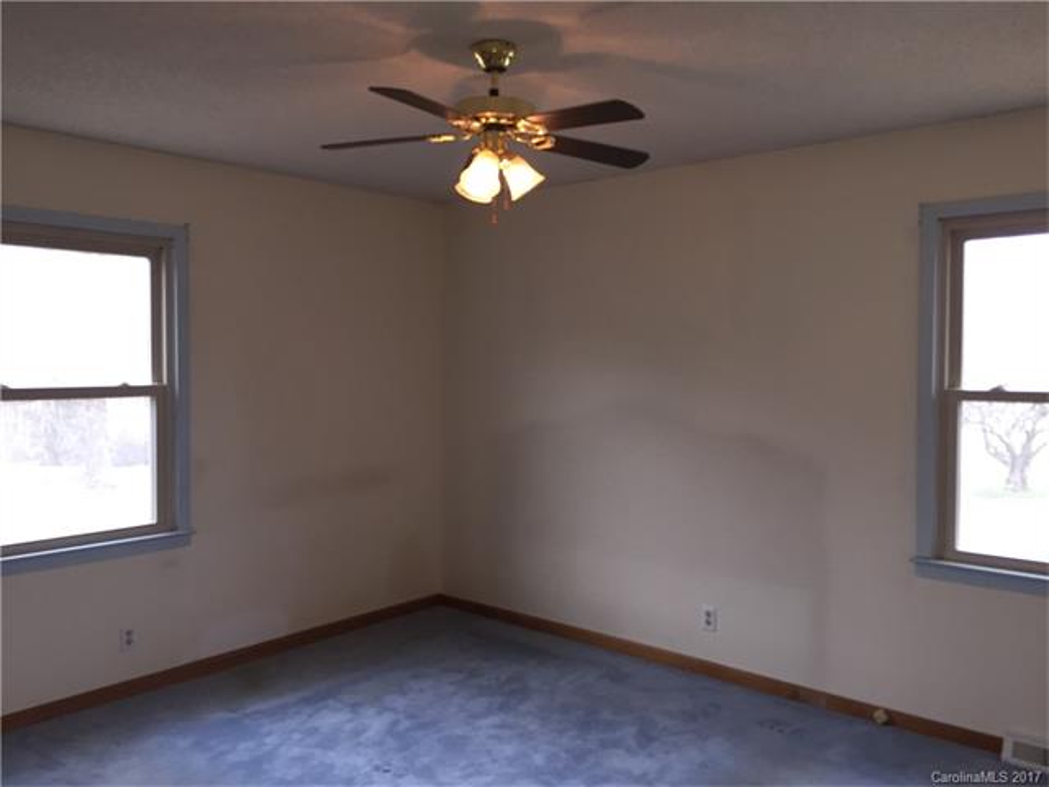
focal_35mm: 29
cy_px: 394
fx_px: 879
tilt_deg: -1.5
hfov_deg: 61.7
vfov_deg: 48.2
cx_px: 524
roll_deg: -0.2
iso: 80
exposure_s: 1/30
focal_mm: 4.15
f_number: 2.2
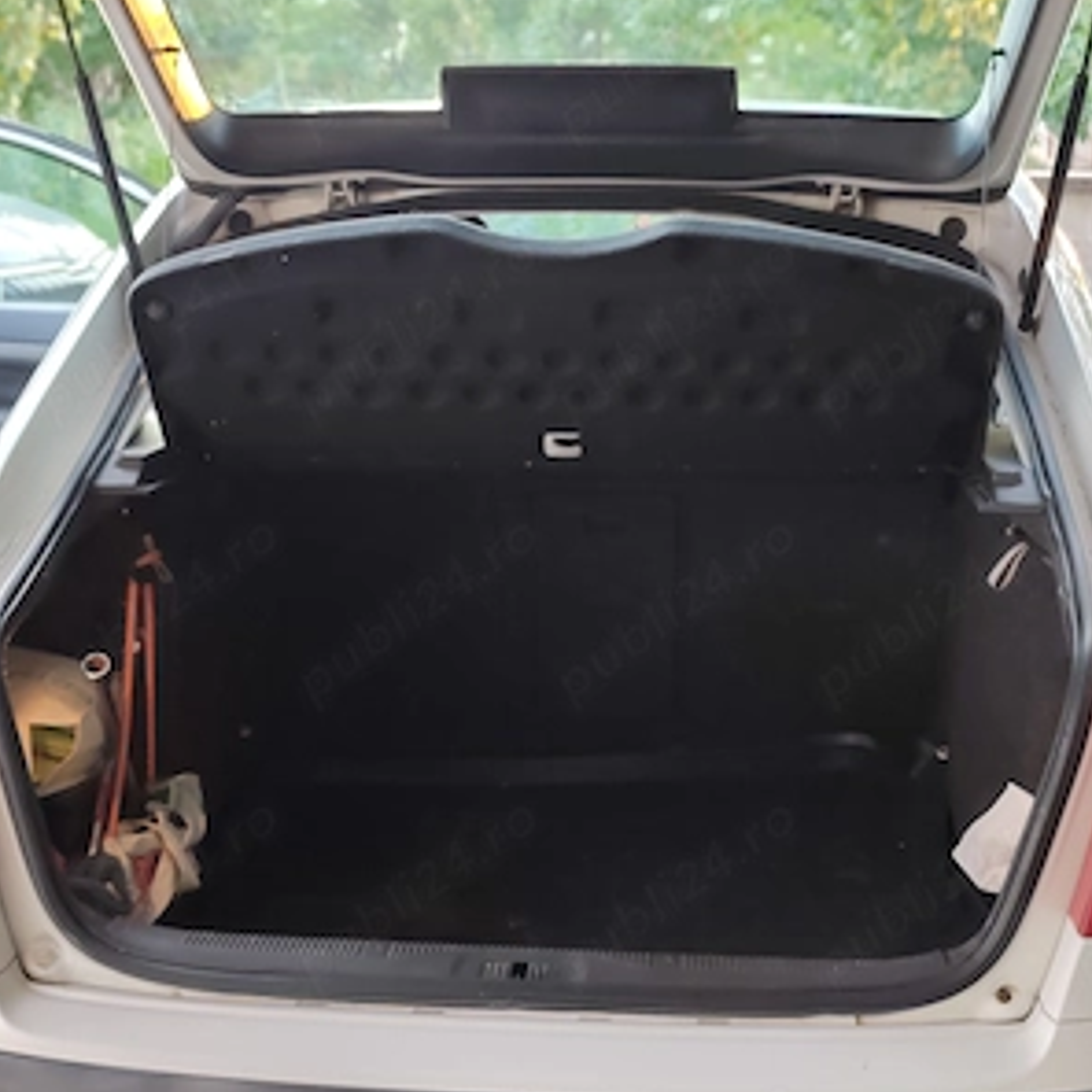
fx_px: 1963
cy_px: 671
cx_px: 546
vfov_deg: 31.0
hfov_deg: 31.1
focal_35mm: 55
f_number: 1.65
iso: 400
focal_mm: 6.19
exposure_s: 1/33.3
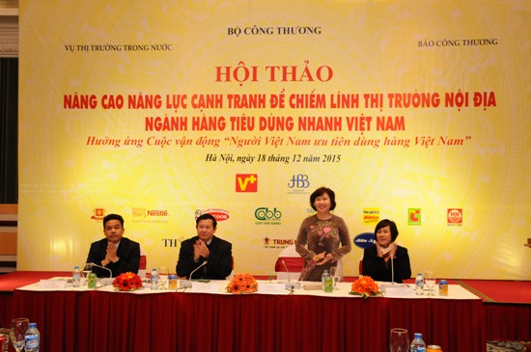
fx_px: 574
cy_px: 176
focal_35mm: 39
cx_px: 266
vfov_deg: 34.1
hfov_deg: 49.6
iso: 1600
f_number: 5
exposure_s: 1/60
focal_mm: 26
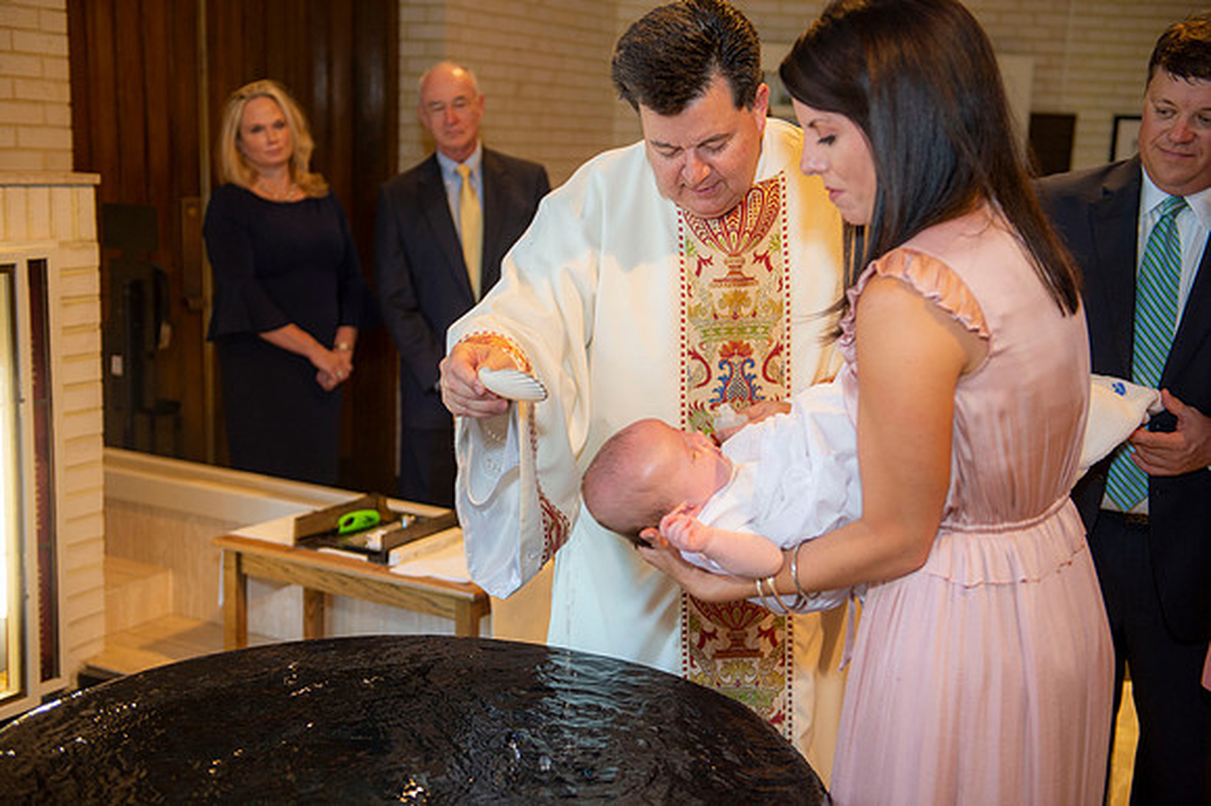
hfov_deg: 41.1
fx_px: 1614
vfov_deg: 28.0
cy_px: 403
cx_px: 606
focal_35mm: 48
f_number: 3.2
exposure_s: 1/100
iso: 640
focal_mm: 48
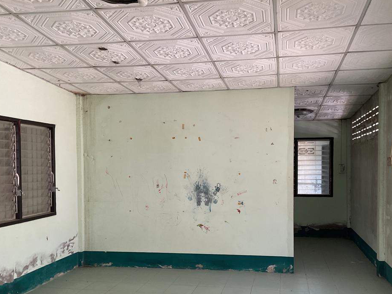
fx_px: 408
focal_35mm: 36
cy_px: 179
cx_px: 211
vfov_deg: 39.5
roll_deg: -0.3
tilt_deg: -0.4
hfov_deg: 51.3
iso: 64
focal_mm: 3
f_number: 1.8
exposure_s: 1/60
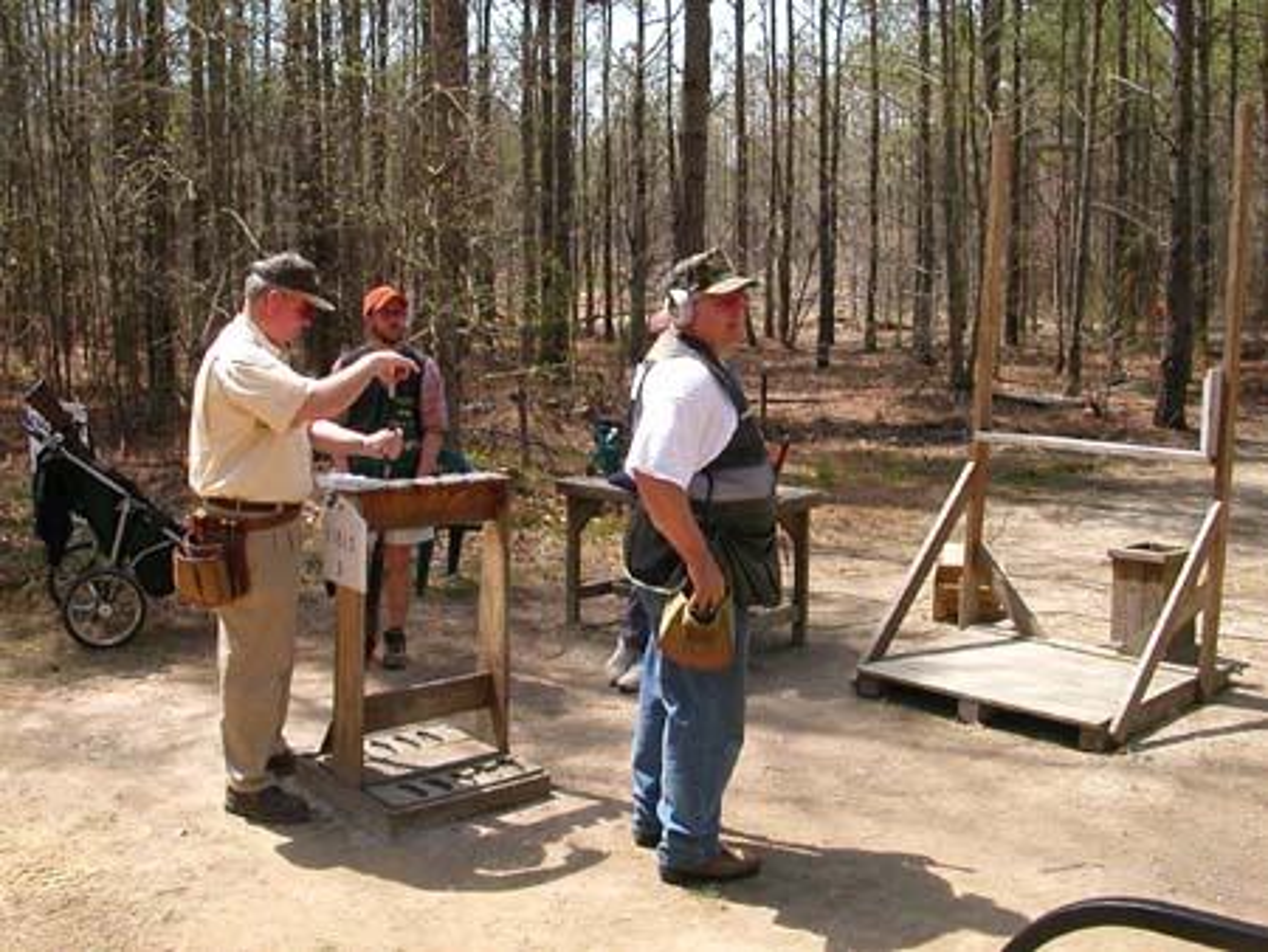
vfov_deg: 38.7
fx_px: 1356
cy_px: 476
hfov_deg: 50.1
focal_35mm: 37
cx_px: 634
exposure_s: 1/220
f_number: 4.5
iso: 100
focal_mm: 5.6
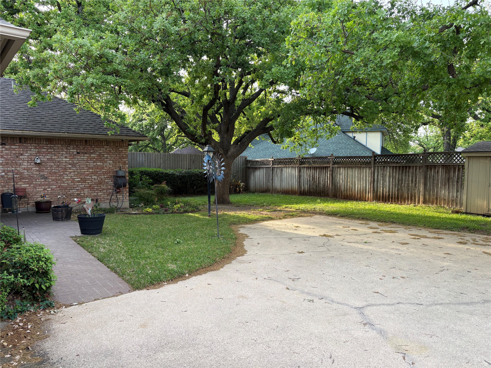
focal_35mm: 26
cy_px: 184
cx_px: 246
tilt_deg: -3.3
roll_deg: -0.3
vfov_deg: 53.1
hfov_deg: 67.3
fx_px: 369
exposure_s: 1/212
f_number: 1.6
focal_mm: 5.96
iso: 50
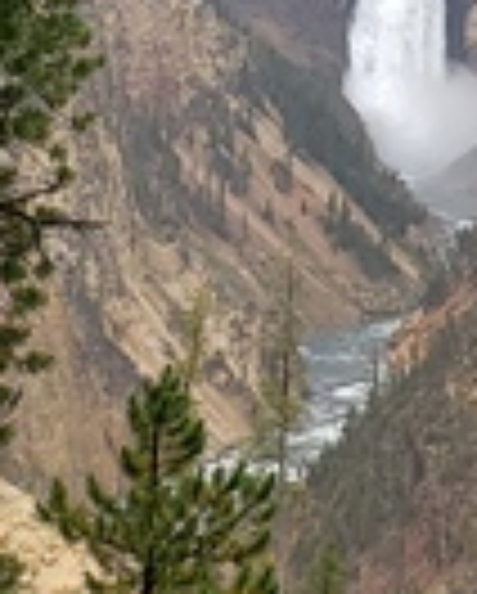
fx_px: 1761
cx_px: 549
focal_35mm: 100
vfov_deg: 17.5
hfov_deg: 15.0
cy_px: -256
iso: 50
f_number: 2.4
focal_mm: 4.3
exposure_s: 1/233
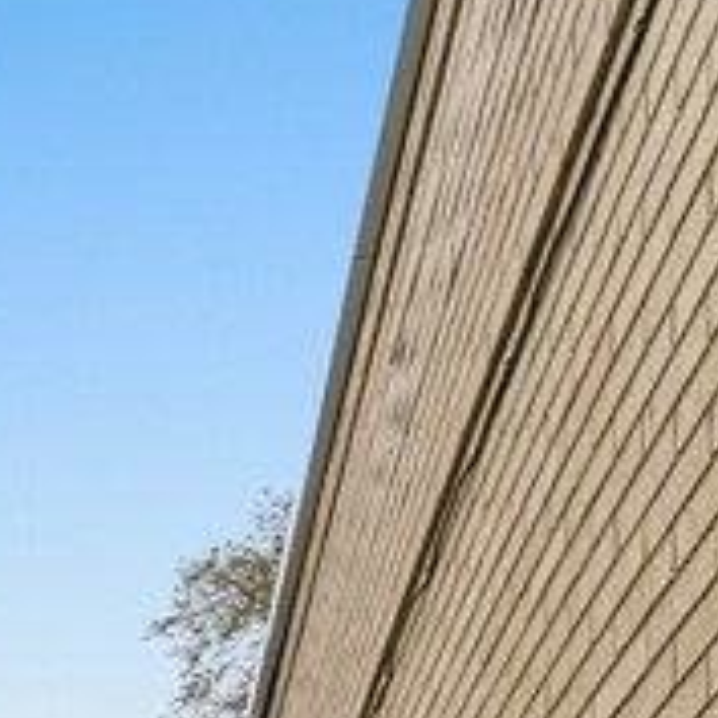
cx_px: -1164
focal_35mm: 73
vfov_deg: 17.5
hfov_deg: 13.5
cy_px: 1406
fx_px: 1713
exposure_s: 1/160
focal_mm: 14
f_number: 8
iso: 200
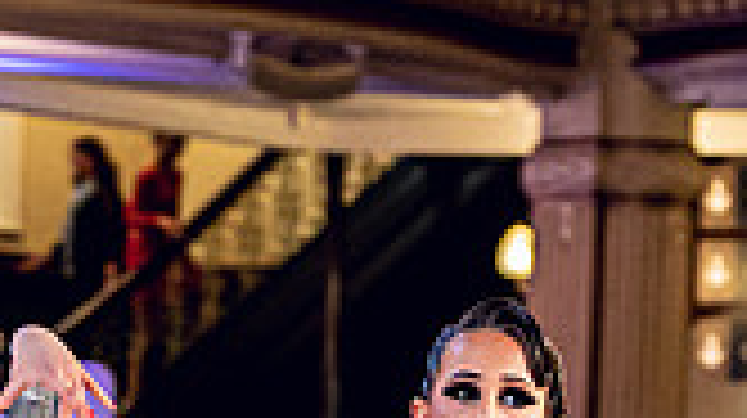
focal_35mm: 295
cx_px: 110
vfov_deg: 4.1
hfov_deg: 7.3
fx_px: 5838
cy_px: 848
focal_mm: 69
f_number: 2.8
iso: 3200
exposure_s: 1/800
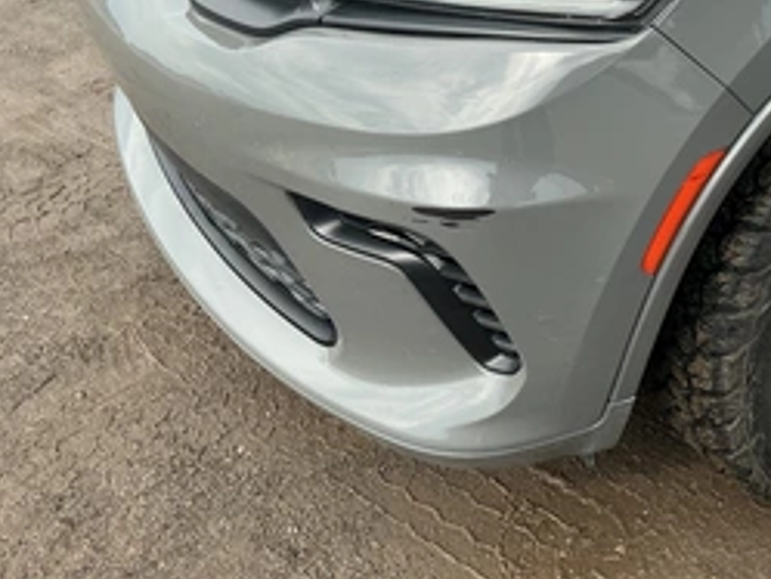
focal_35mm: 45
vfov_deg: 31.6
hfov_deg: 40.4
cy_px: 139
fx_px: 1003
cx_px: 613
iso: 25
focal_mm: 3
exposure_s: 1/491
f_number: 1.8
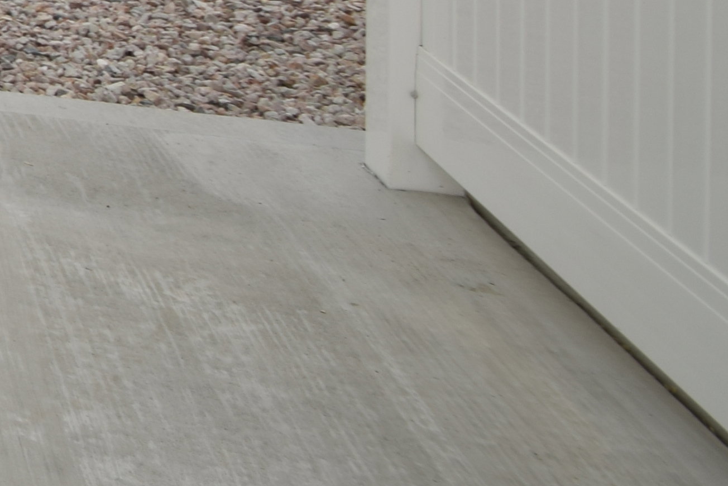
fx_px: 1396
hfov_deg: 16.4
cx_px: -916
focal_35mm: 69
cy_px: -504
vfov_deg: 15.5
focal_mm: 10
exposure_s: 1/160
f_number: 6.3
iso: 100
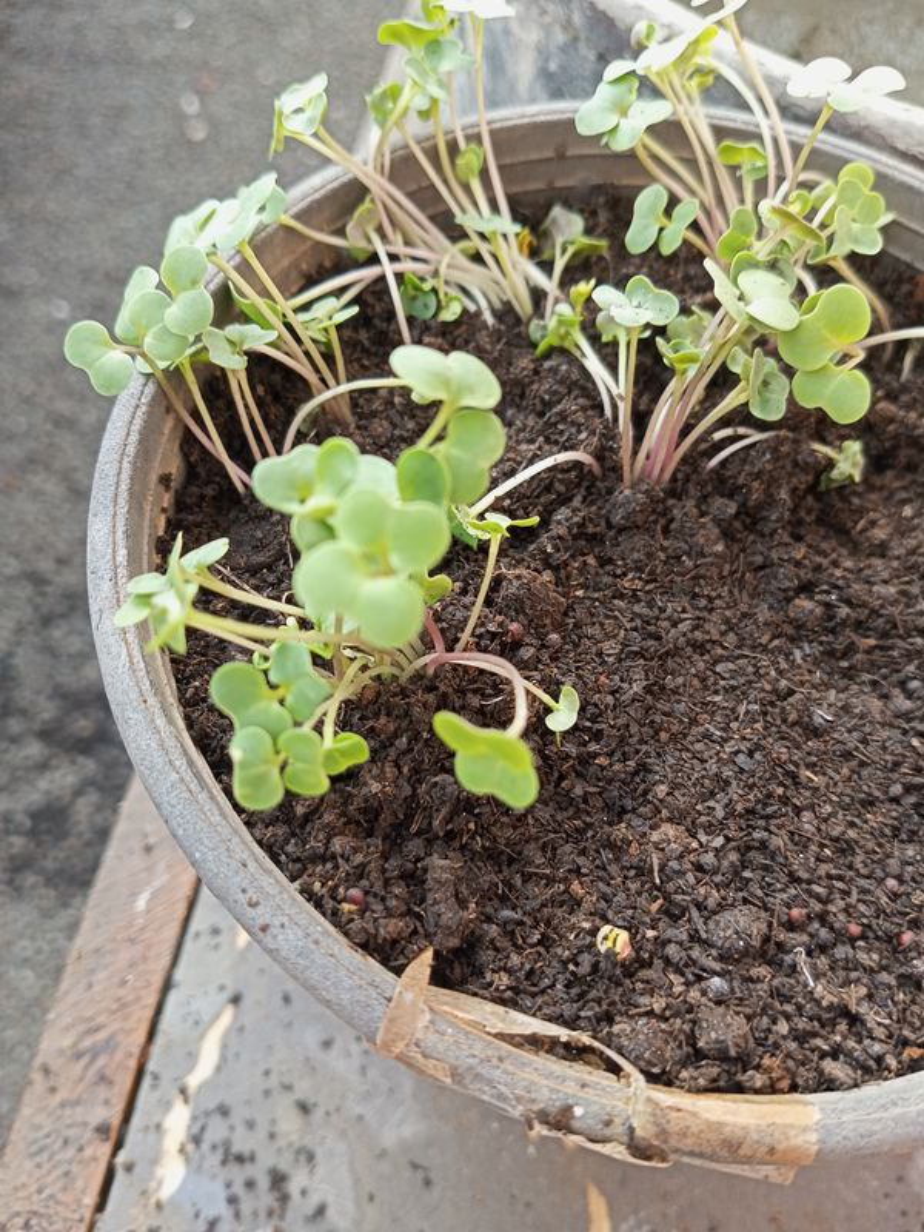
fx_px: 961
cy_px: 616
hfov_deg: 51.4
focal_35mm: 27
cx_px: 462
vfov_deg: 65.3
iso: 165
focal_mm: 4.11
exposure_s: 1/50
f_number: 1.6
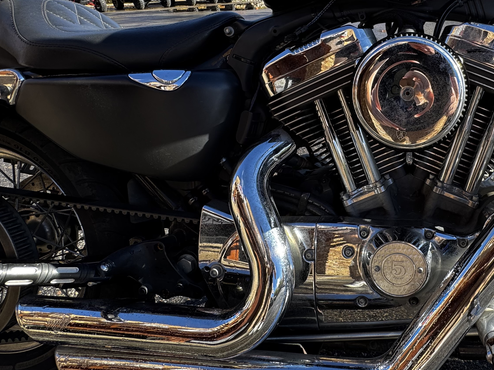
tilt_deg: -23.6
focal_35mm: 25
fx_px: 357
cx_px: 376
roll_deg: +2.7
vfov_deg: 53.9
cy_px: 126
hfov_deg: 64.8
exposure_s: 1/251
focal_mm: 2.22
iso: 40
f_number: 2.2
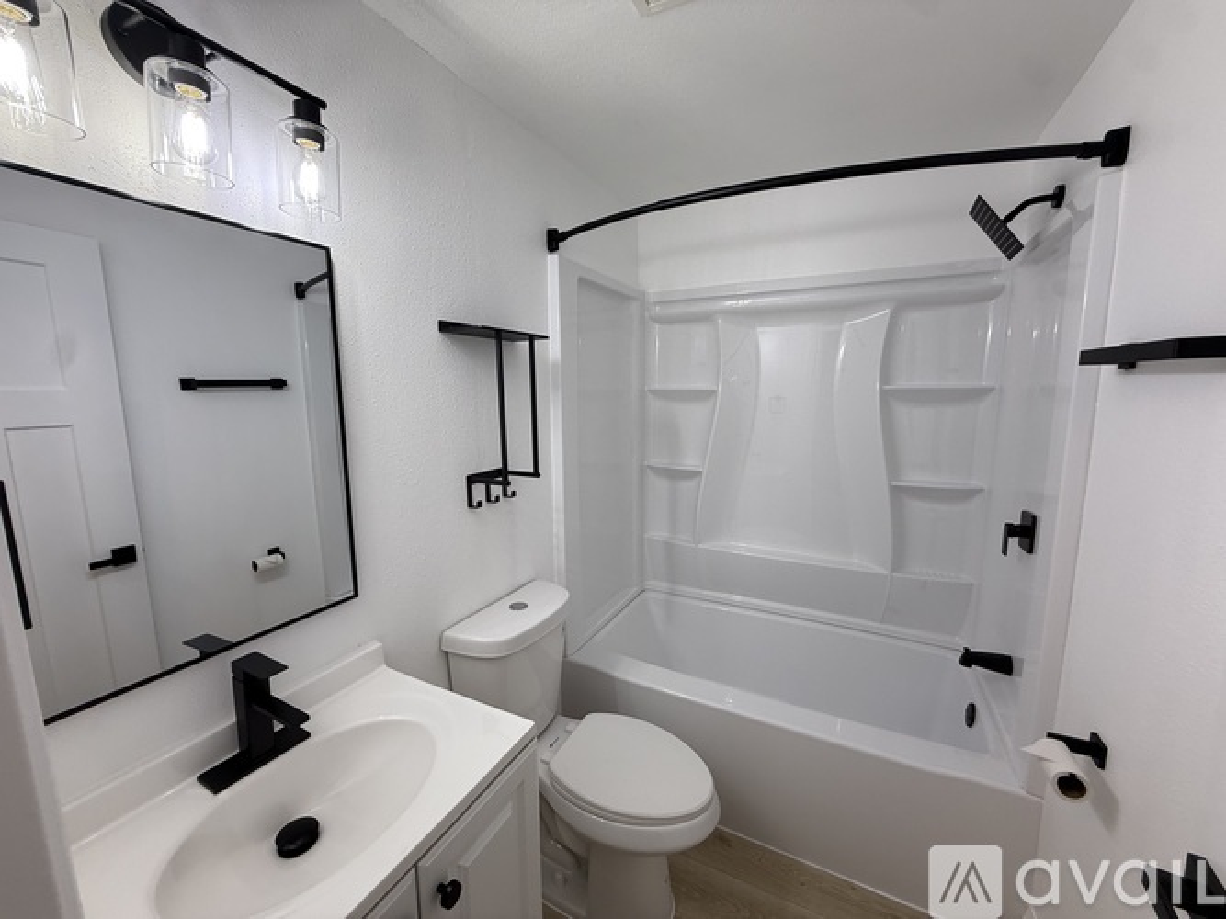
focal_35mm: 14
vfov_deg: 85.7
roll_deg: +0.6
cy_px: 460
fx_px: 496
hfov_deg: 102.1
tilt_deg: -8.7
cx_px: 613
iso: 64
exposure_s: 1/120
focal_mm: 2.22
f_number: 2.2
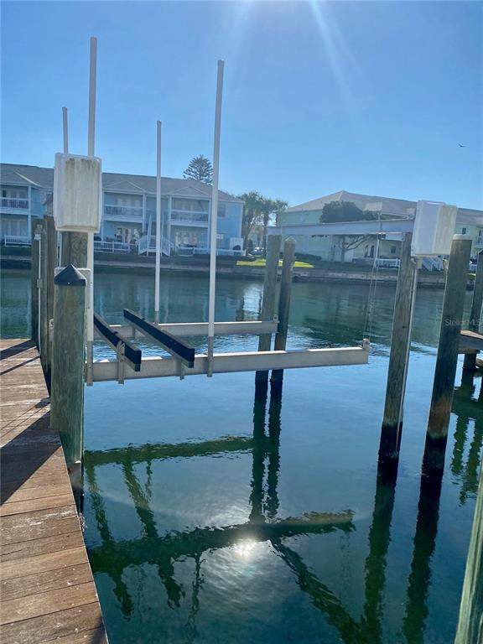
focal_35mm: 26
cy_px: 322
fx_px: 484
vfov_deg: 67.3
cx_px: 242
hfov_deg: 53.1
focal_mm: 4.25
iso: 32
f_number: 1.8
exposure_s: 1/4608
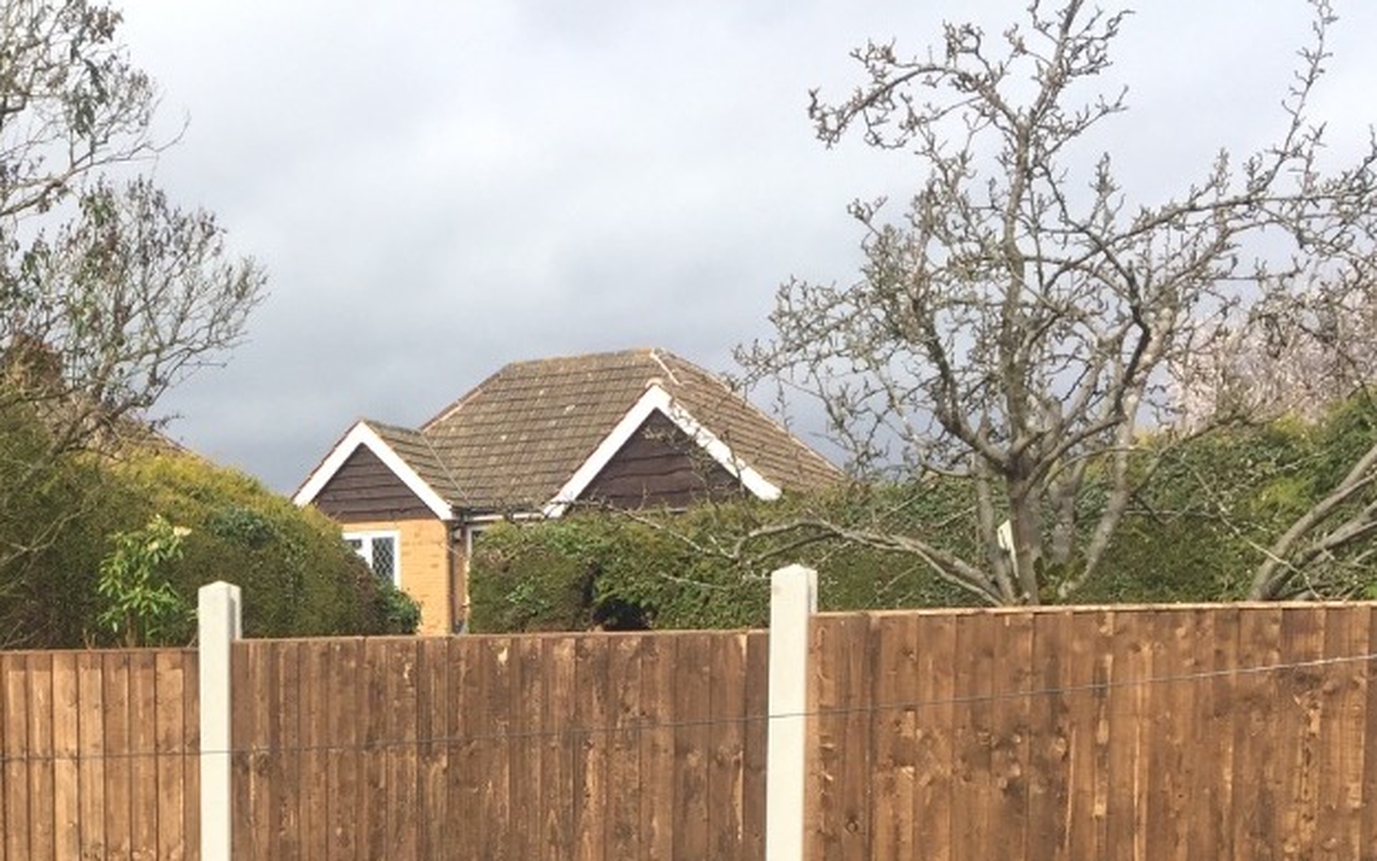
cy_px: 987
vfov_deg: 20.8
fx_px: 2215
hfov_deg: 32.8
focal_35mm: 59
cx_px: 139
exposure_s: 1/1464
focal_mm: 4.15
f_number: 2.2
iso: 32
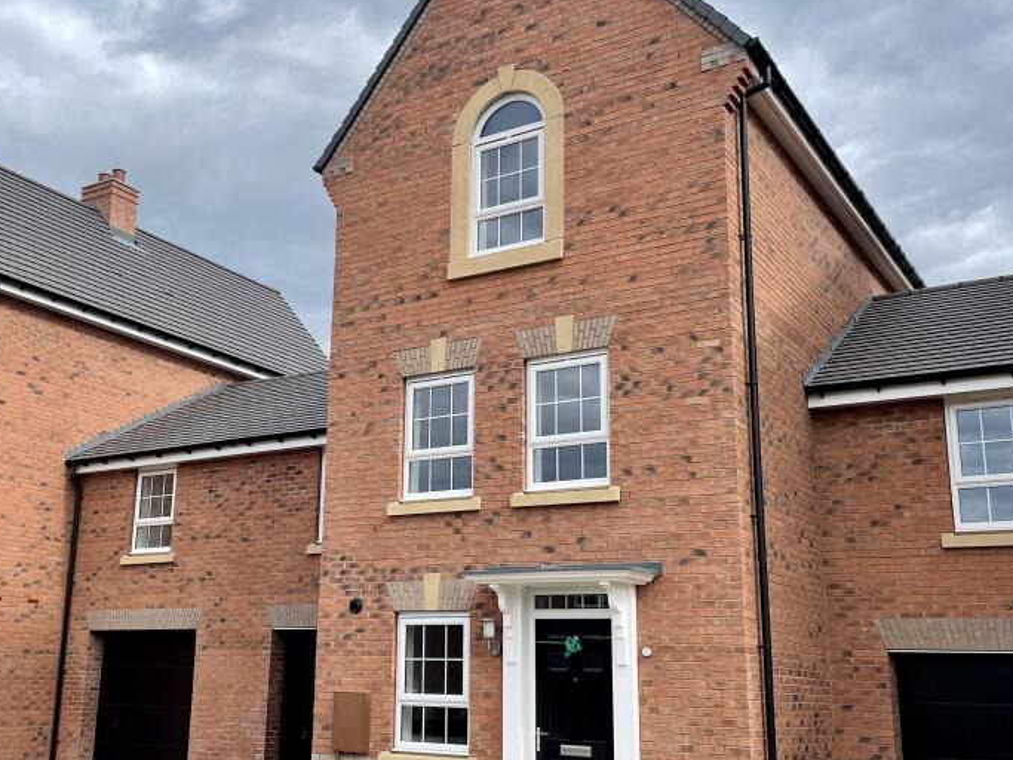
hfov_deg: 47.6
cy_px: 419
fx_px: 1141
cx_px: 405
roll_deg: -1.6
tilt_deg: +13.7
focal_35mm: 39
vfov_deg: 36.8
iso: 32
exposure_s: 1/2618
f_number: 1.6
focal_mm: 4.2
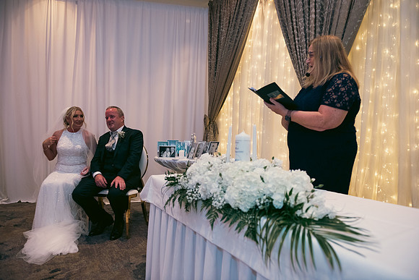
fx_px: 279
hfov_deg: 73.7
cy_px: 140
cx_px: 210
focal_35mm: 24
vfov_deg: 53.2
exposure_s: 1/160
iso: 800
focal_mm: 24
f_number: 3.5
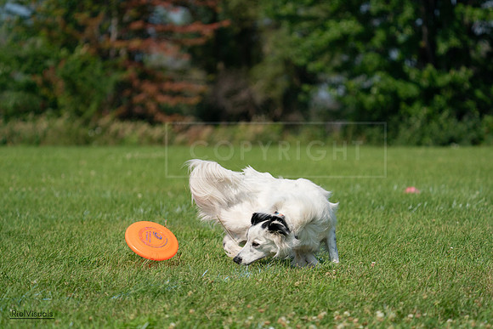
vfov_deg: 6.9
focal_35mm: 200
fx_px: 2739
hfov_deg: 10.3
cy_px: 164
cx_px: 246
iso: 400
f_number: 5.6
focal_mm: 200
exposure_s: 1/4000
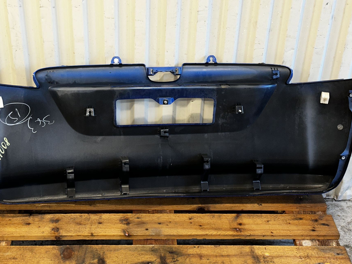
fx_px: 579
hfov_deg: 33.8
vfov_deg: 25.6
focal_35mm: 57
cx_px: 161
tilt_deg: -30.6
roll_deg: -1.9
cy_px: 130
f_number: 1.78
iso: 40
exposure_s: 1/20
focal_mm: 6.86
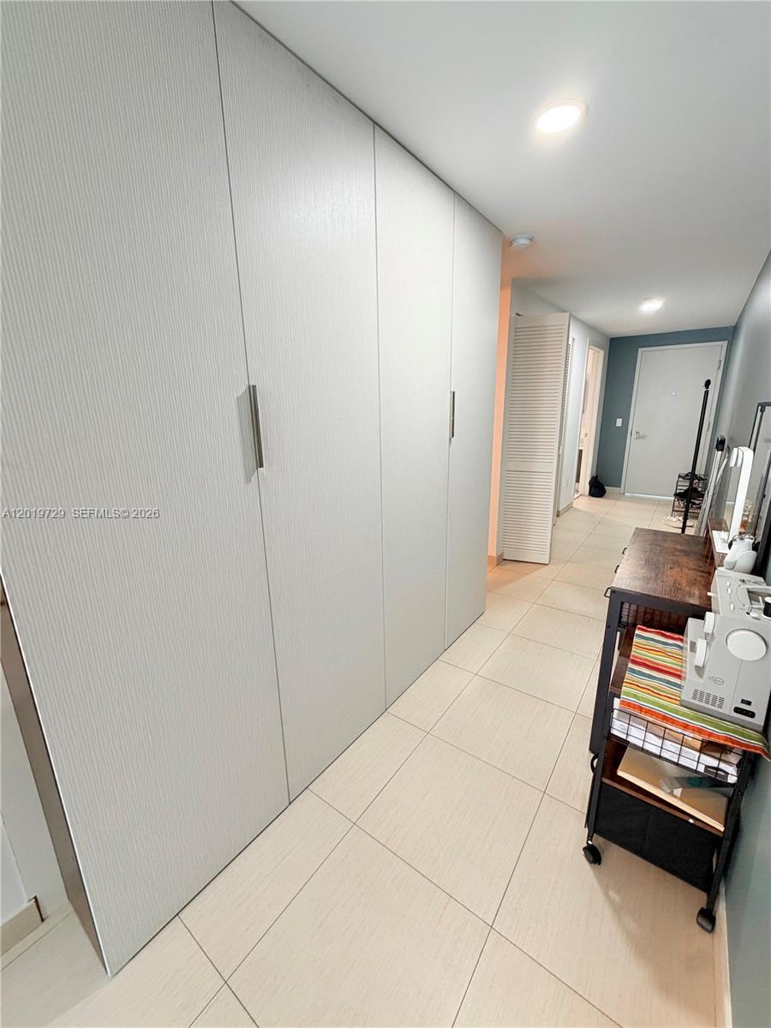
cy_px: 514
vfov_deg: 102.1
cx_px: 386
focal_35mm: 14
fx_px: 416
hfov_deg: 85.7
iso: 250
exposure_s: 1/60
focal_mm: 2.22
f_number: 2.2
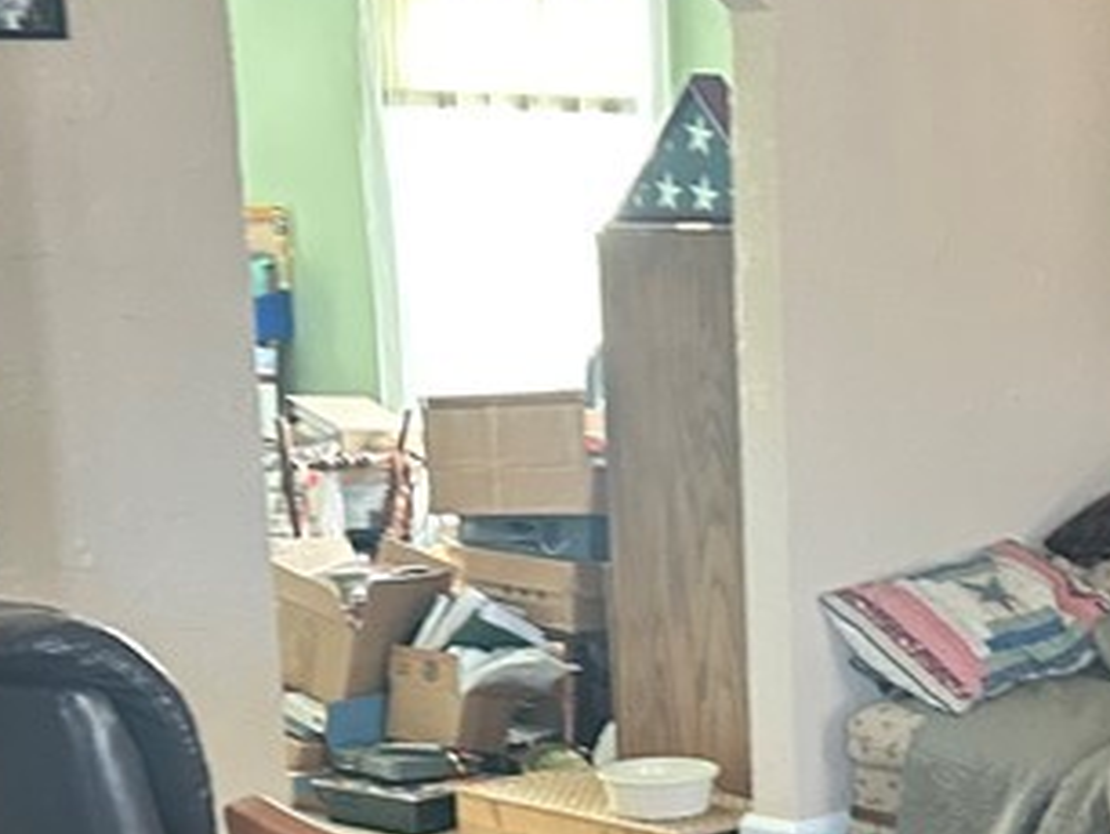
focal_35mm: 87
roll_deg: +1.6
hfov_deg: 21.8
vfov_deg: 16.6
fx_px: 2792
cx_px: 1048
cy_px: 874
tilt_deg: -12.7
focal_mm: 5.7
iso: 400
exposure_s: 1/60
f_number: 1.5
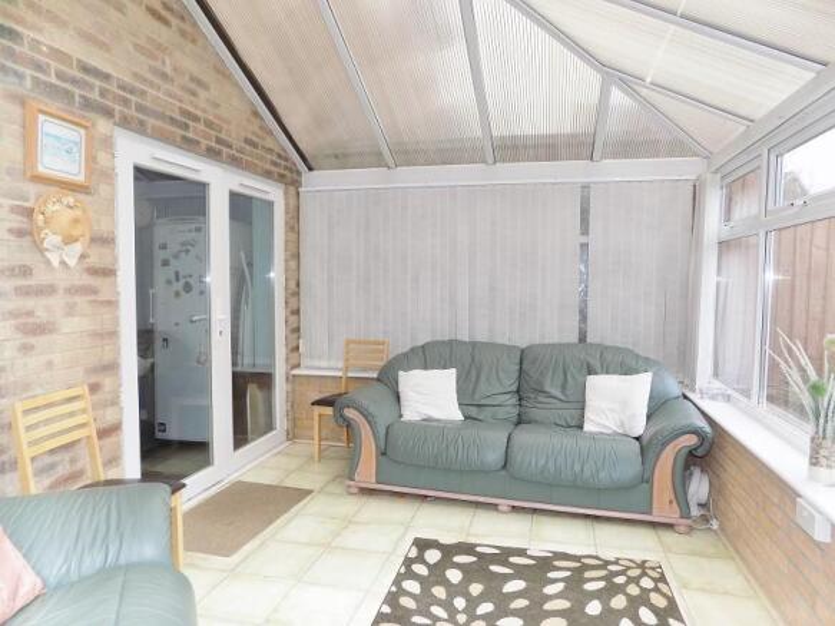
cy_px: 313
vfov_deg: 58.9
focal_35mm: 23
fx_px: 555
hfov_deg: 73.9
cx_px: 418
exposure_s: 1/100
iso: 80
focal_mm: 4
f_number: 3.1
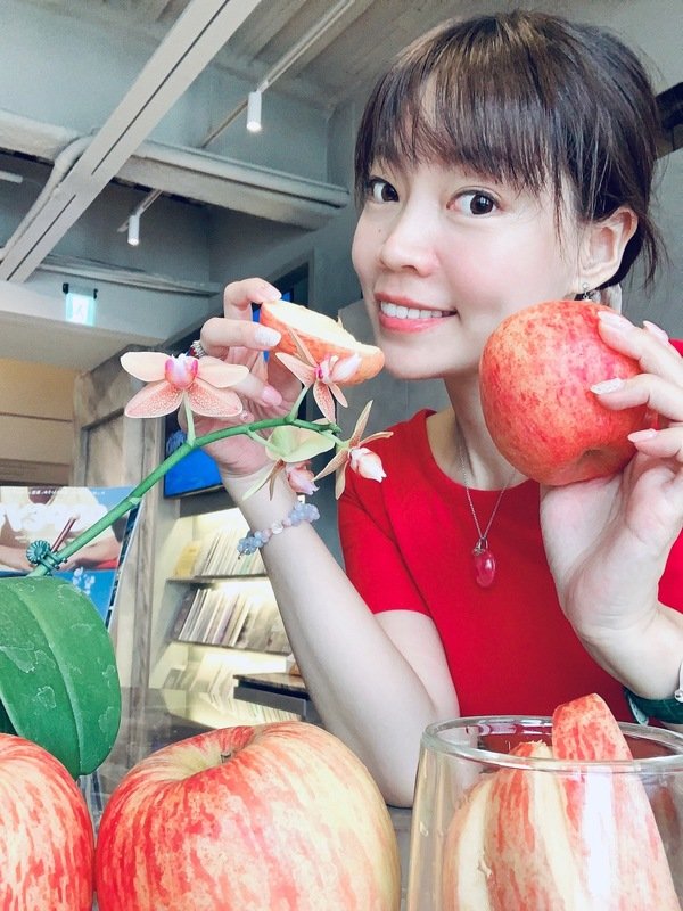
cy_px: 456
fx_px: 842
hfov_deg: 44.2
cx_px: 342
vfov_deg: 56.8
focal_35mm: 32
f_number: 2.2
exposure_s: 1/60
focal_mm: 2.87
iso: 100
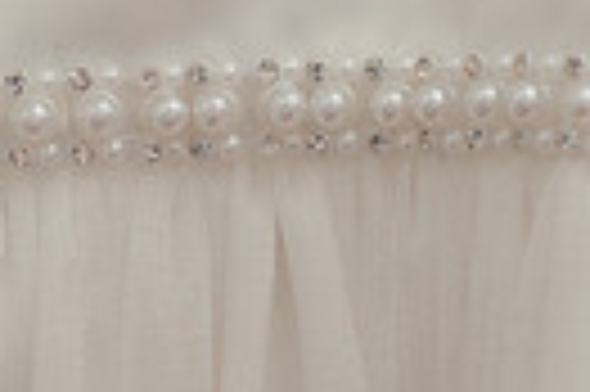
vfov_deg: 3.3
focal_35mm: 411
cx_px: 356
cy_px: -202
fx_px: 6727
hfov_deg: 5.0
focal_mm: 85
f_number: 2.5
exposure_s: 1/250
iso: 200
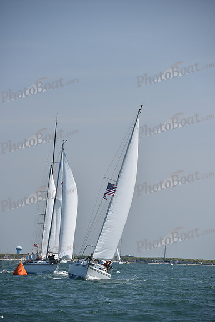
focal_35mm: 200
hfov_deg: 6.9
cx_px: 108
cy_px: 161
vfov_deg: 10.3
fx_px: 1790
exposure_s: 1/800
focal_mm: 200
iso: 320
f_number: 6.3
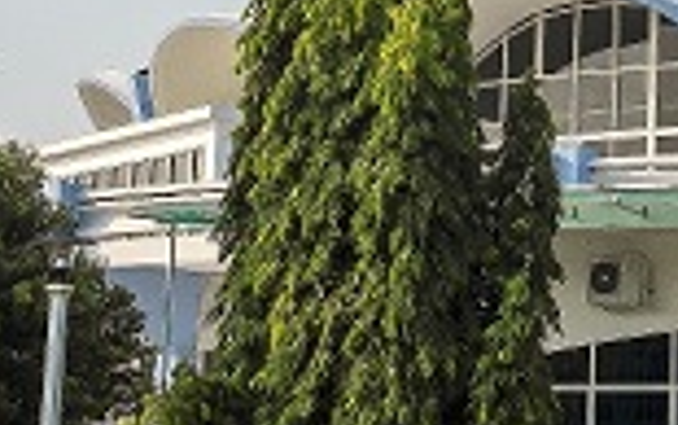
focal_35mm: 152
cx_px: 800
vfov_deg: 8.4
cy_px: -289
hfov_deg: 13.4
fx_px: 2810
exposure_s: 1/500
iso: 400
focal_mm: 23.3
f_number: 9
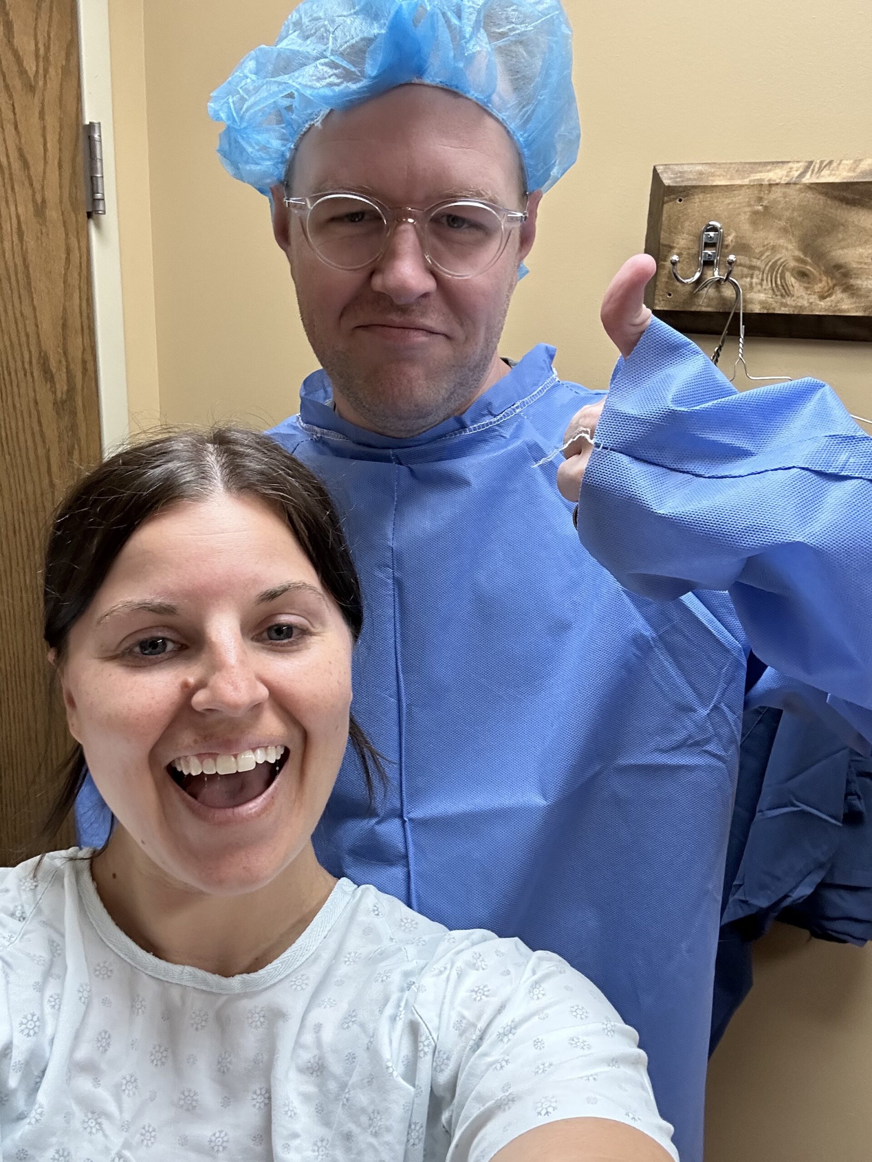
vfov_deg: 60.0
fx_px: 1008
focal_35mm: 30
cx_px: 436
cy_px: 581
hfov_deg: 46.8
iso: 125
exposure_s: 1/60
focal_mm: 2.69
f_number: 1.9
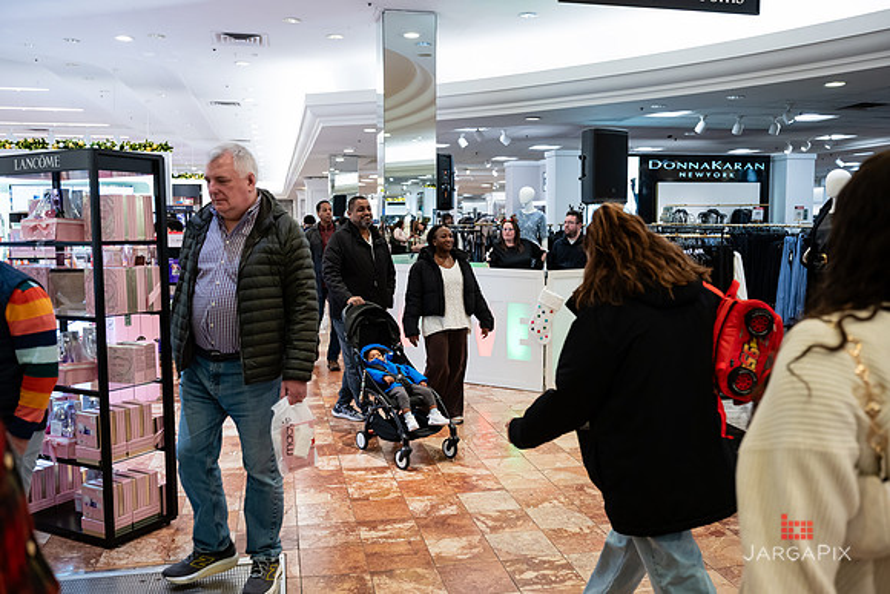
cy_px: 297
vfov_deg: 42.2
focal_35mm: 31
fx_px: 770
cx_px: 445
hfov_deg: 60.1
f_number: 3.2
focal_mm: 30.5
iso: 1000
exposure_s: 1/200
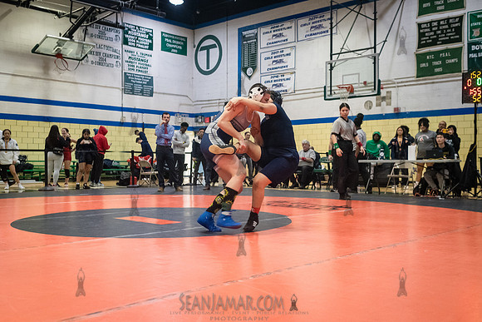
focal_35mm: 38
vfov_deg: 35.1
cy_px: 160
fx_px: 508
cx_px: 230
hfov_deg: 50.7
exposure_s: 1/400
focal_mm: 35
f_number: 4
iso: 8000
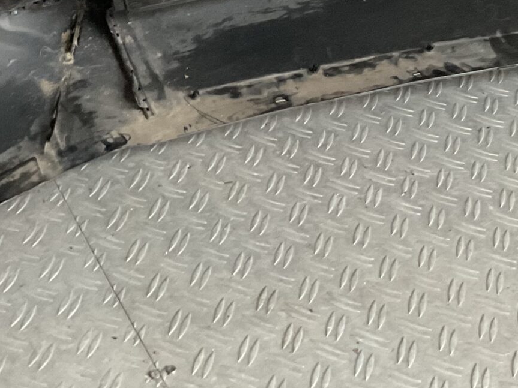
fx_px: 1287
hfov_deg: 22.4
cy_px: -118
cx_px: 95
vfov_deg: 16.2
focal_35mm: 86
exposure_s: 1/60
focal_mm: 3
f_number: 1.8
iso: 250
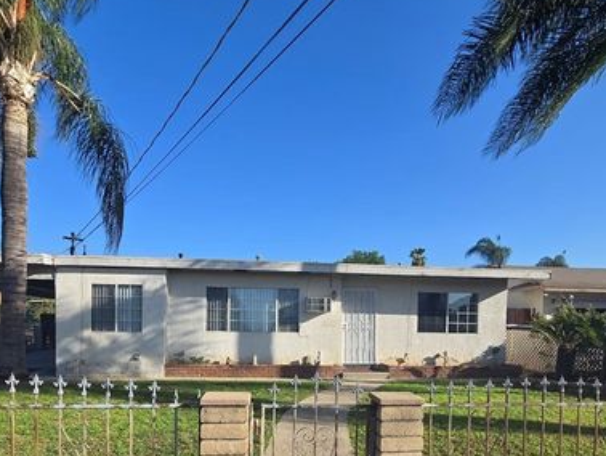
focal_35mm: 22
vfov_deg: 58.3
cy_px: 336
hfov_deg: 76.3
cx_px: 308
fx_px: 385
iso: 50
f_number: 2.2
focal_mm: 2.2
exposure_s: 1/1761
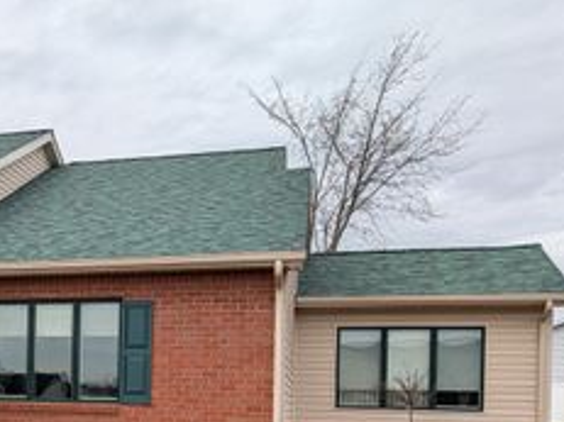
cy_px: 398
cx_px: 20
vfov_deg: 26.8
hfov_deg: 34.1
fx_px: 847
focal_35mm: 52
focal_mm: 6.9
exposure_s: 1/974
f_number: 1.68
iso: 20
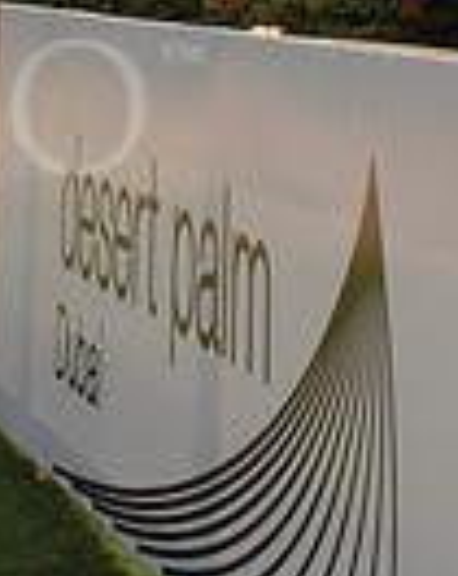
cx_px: -567
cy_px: -72
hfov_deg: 7.4
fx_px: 3367
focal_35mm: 198
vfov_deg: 9.7
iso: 320
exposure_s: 1/320
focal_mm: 32
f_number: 9
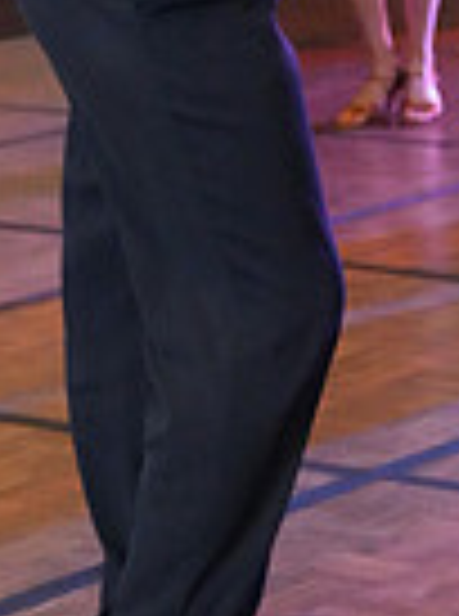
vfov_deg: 9.7
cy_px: -220
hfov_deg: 7.3
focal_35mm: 200
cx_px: 538
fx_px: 3553
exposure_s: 1/400
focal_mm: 49
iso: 12800
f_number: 4
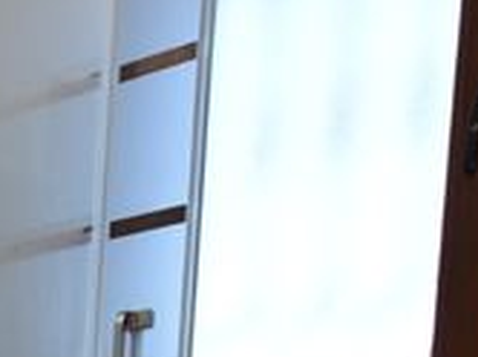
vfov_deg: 13.9
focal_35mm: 82
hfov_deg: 16.2
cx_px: -560
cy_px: 796
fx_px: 1131
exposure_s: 1/250
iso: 400
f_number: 5
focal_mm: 10
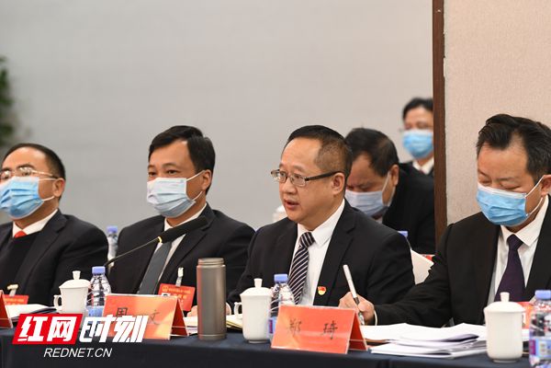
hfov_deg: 12.1
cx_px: 276
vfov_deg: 8.1
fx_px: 2602
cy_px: 184
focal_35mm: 170
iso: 1600
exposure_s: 1/15
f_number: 5
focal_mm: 170
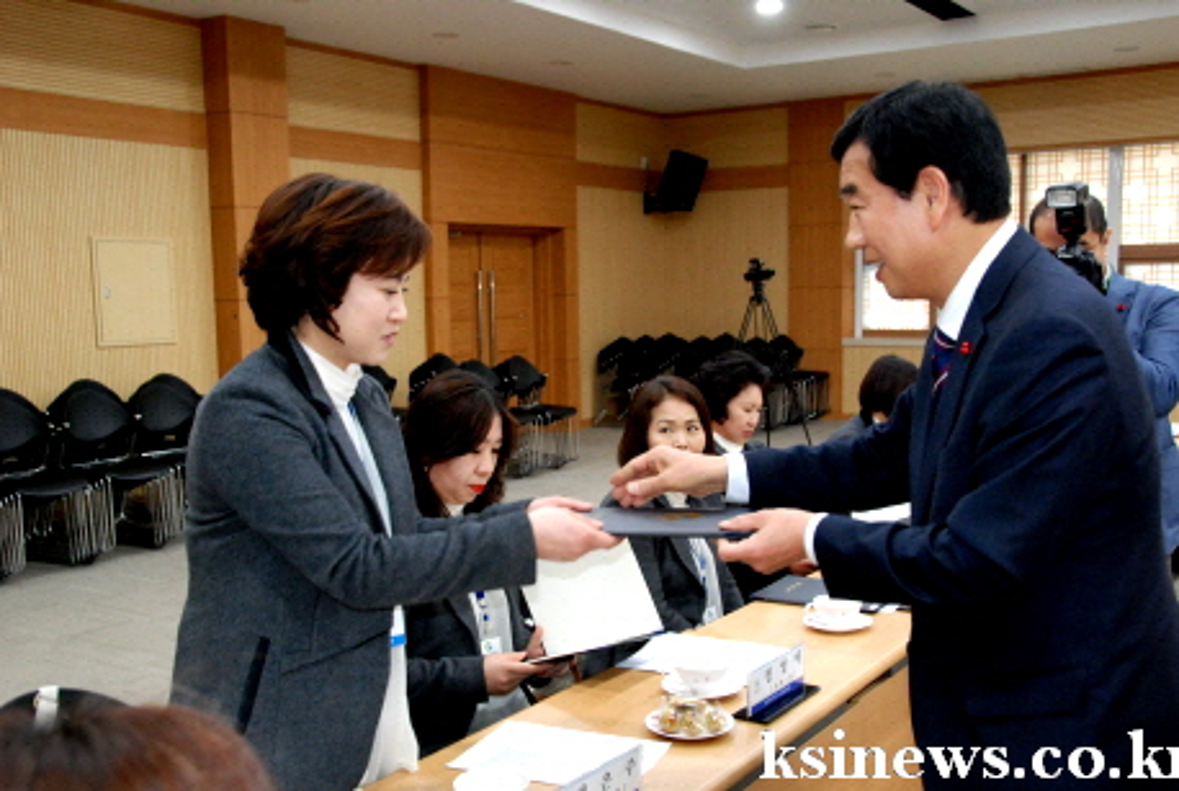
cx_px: 628
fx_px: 1181
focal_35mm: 36
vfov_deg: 37.0
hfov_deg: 53.0
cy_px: 411
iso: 1250
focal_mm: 22
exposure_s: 1/60
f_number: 5.6
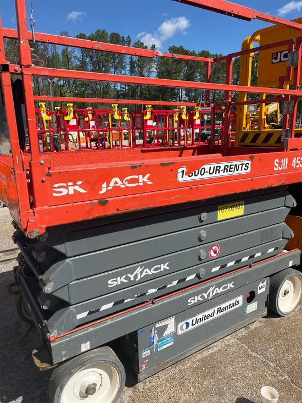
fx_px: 302
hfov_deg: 53.1
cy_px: 202
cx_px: 151
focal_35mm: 26
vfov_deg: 67.3
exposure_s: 1/3876
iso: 50
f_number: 1.6
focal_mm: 5.1
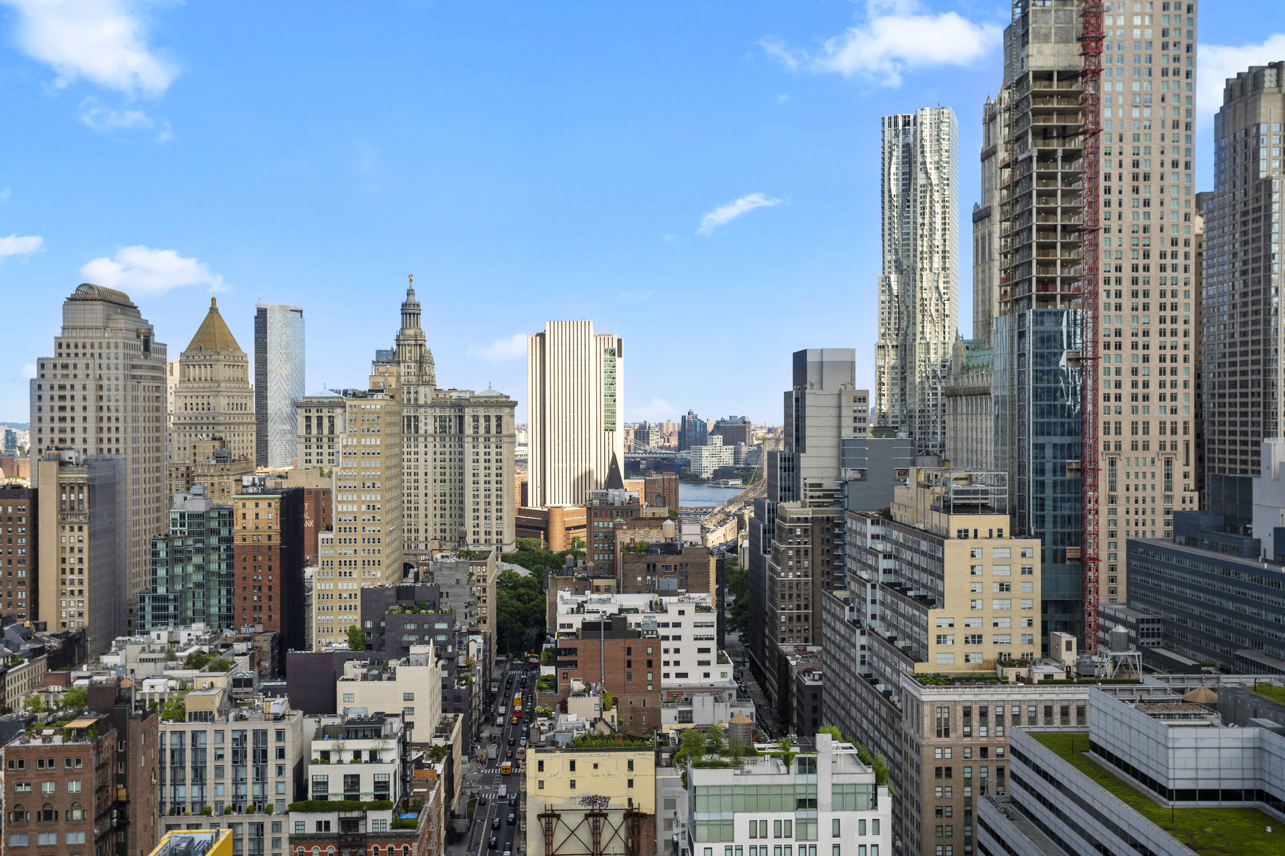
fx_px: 1428
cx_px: 642
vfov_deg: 33.4
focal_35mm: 40
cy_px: 428
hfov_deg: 48.5
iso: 100
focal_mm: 40
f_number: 8
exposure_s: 1/100
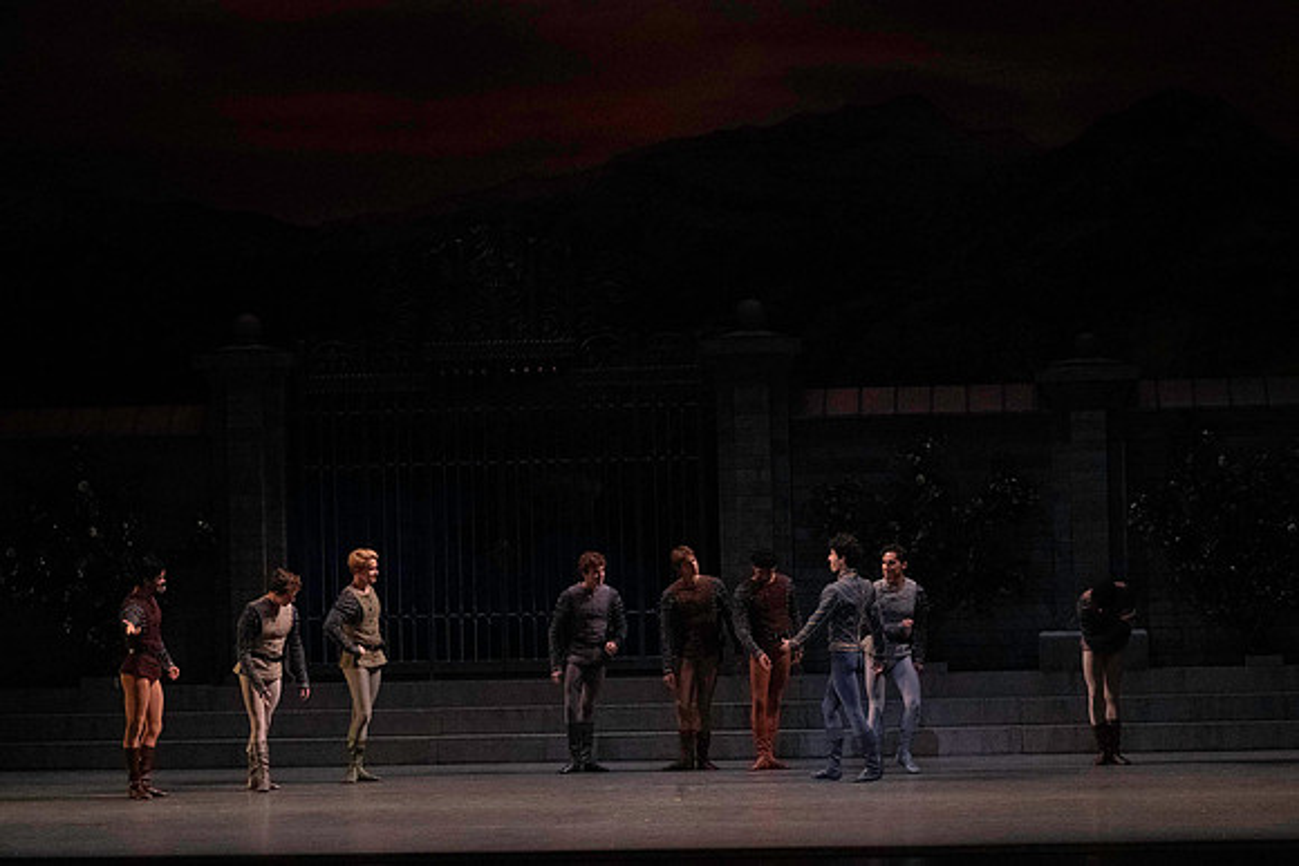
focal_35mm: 98
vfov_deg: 14.0
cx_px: 650
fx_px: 3537
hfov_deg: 20.8
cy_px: 433
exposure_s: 1/400
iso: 20000
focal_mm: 98
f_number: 13
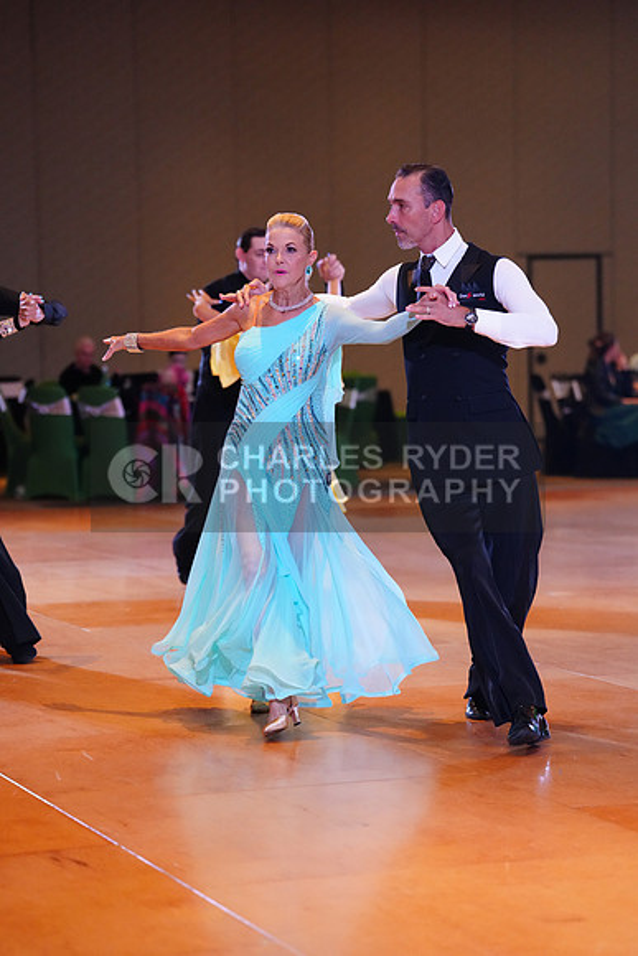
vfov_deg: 20.0
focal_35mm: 102
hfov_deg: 13.4
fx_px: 2710
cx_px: 319
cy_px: 478
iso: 5000
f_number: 2.8
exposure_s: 1/500
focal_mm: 102
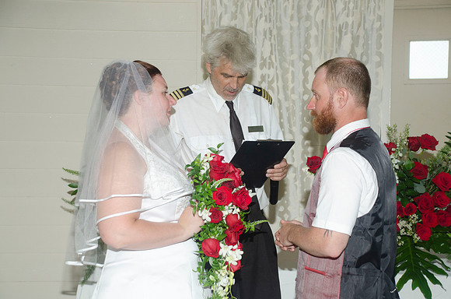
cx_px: 226
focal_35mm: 72
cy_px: 150
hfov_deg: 28.1
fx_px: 900
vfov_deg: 18.8
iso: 400
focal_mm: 48
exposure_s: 1/250
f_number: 5.6
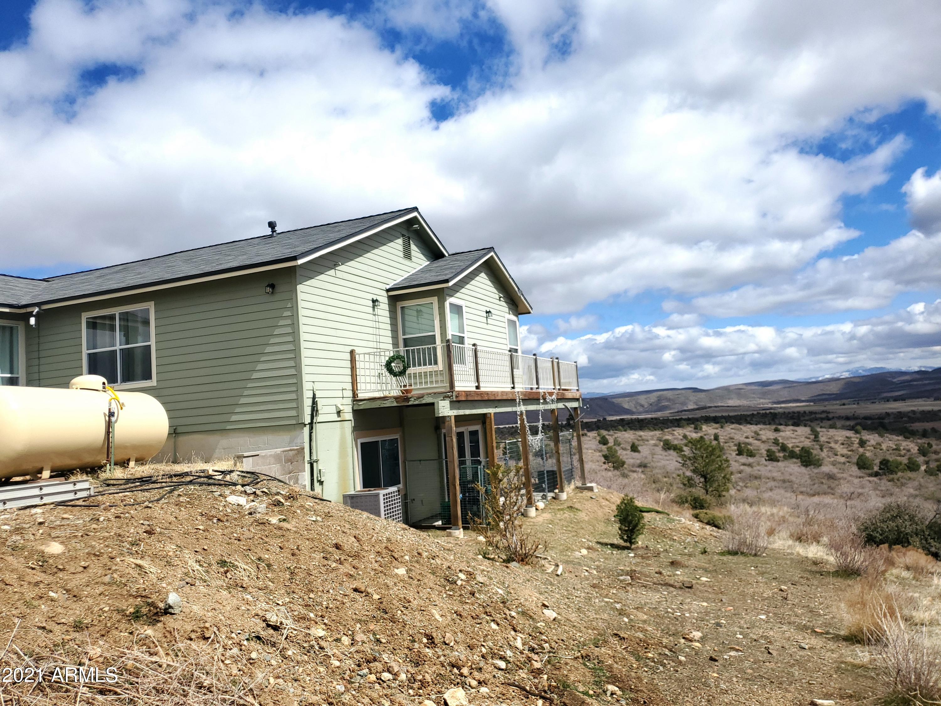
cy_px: 353
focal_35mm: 26
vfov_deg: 53.1
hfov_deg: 67.3
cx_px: 470
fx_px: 707
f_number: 1.5
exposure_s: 1/4832
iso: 50
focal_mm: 4.3
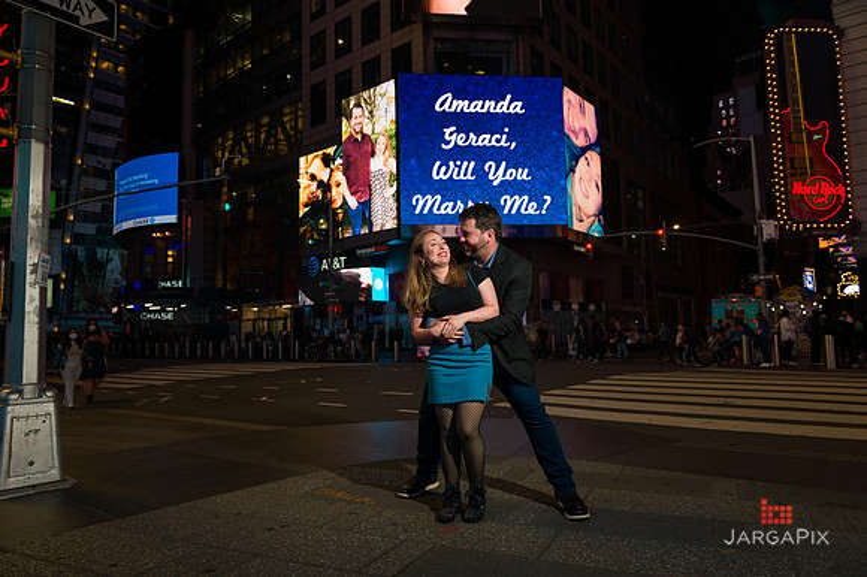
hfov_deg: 73.8
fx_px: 578
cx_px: 434
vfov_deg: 53.1
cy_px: 288
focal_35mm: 24
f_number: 5.6
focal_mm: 24
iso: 500
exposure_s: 1/200
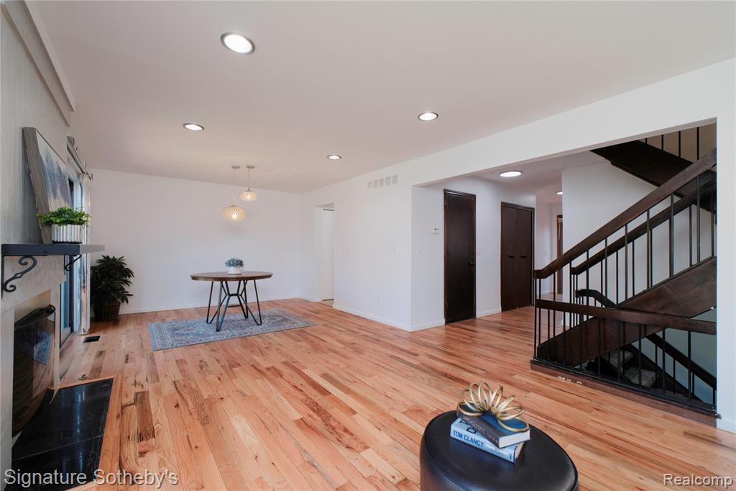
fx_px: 307
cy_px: 246
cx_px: 368
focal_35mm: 15
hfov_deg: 100.4
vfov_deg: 77.3
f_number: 7.1
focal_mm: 10
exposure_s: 1/125
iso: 640
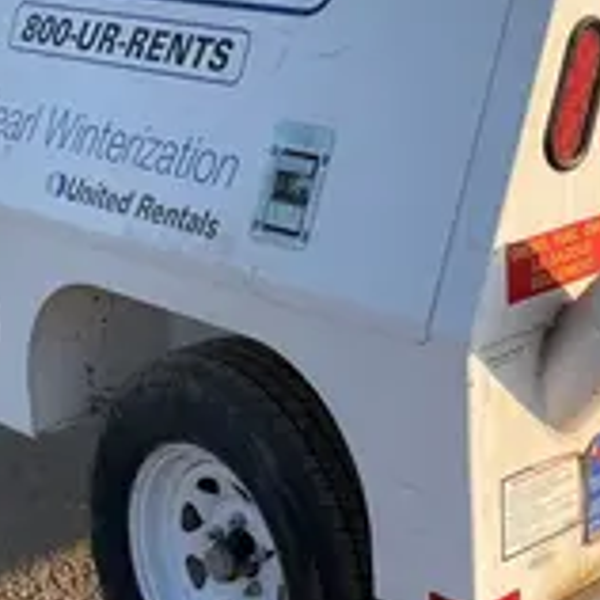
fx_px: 1569
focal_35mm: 80
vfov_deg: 21.6
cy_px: 199
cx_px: 452
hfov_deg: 21.5
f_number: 1.6
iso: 50
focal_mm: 4.2
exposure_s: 1/2959
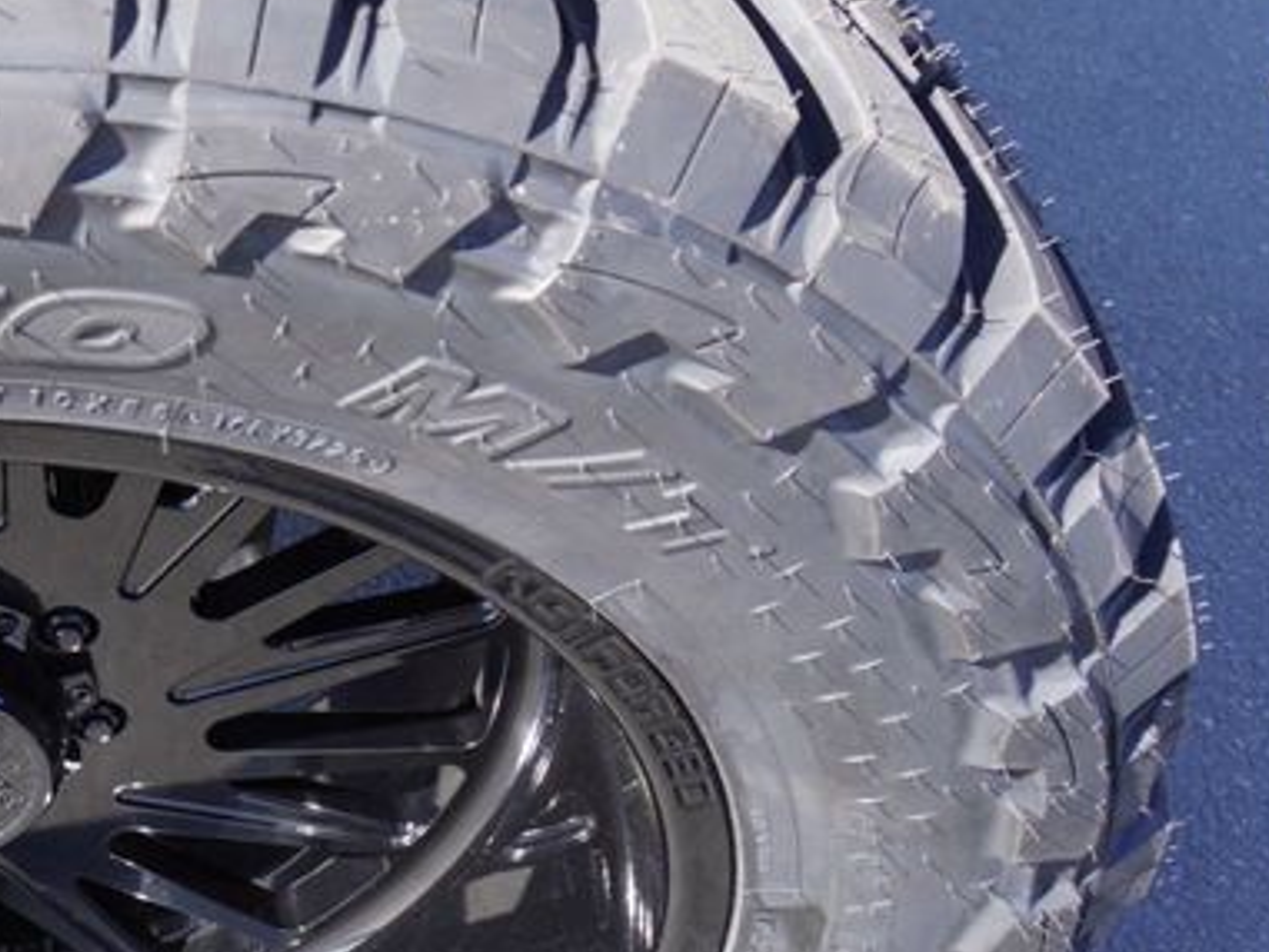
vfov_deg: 23.7
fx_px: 2274
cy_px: 466
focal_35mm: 62
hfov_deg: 28.0
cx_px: -183
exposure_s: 1/100
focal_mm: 16
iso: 100
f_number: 5
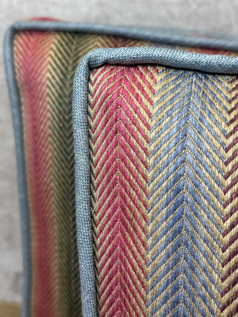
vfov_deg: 39.7
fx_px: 440
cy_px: 158
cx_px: 119
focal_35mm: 48
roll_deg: -1.3
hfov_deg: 30.3
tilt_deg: -21.6
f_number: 1.78
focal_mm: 6.86
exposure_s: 1/174
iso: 64
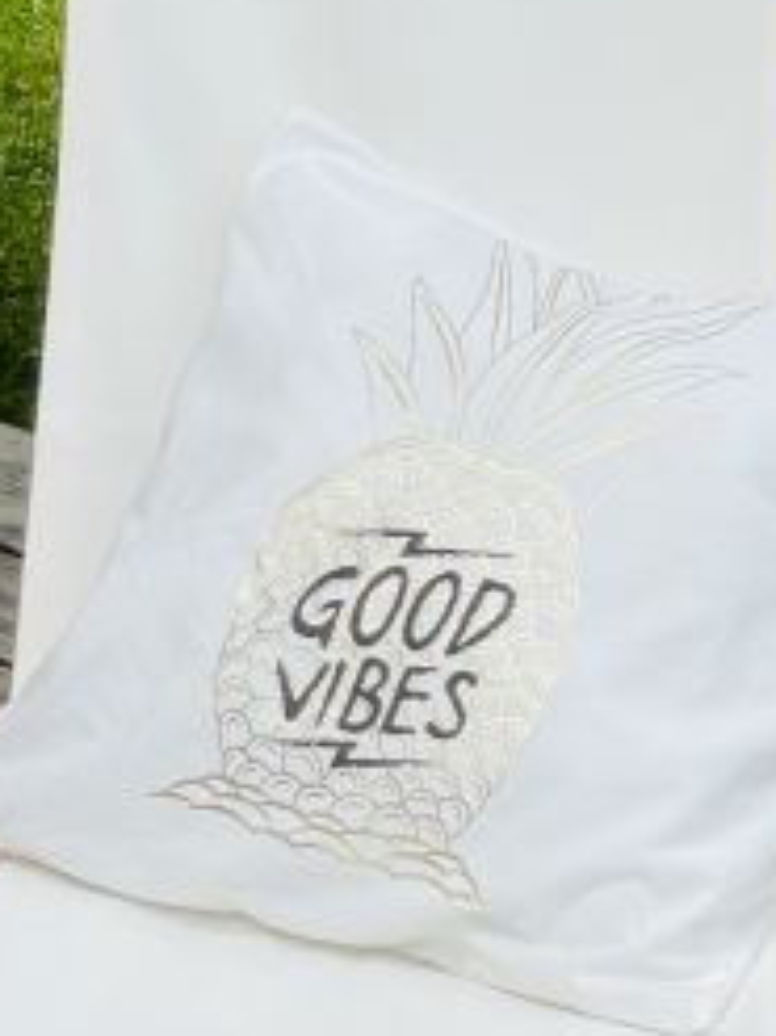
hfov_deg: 8.5
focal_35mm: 171
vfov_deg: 11.5
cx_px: 1032
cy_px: 166
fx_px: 5116
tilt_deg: -14.7
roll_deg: +0.0
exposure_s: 1/1295
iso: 25
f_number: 2
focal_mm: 6
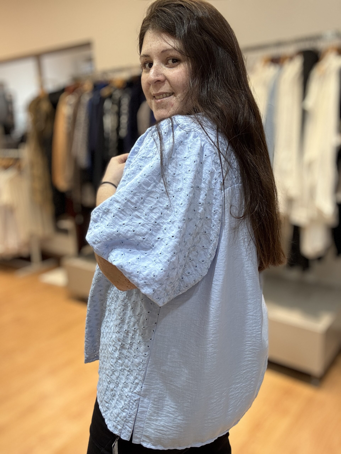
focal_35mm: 30
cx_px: 170
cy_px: 227
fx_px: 394
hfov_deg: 46.8
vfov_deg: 60.0
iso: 80
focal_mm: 2.69
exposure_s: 1/50
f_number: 1.9
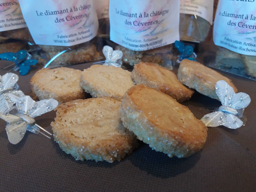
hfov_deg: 63.4
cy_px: 96
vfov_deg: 49.7
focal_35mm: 28
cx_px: 128
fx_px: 207
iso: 160
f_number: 1.9
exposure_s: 1/17
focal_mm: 3.7
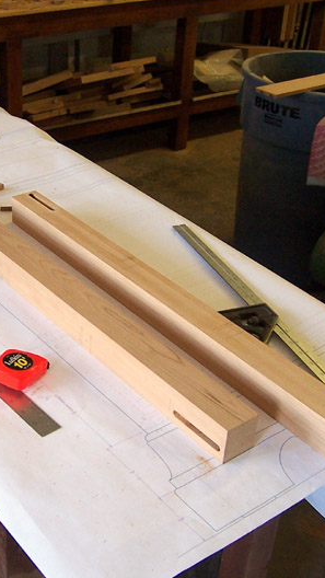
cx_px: 47
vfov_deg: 42.1
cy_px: 287
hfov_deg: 23.9
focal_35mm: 49
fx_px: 751
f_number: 3.4
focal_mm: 5.5
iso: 140
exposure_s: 1/30
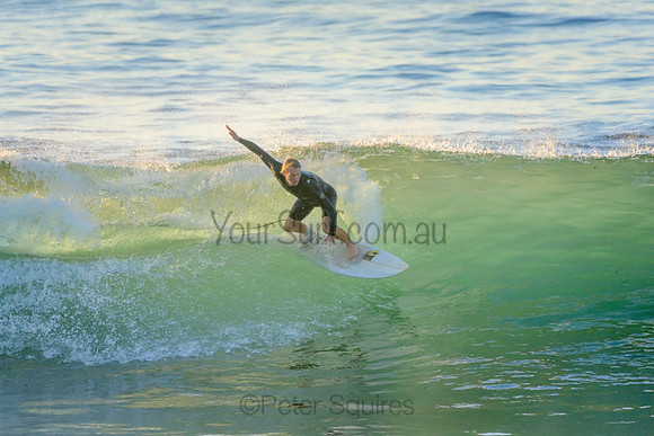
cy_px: 218
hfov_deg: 2.7
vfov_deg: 1.8
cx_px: 327
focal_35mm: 750
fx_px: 13629
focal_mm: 500
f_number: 5.6
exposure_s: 1/1250
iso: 640
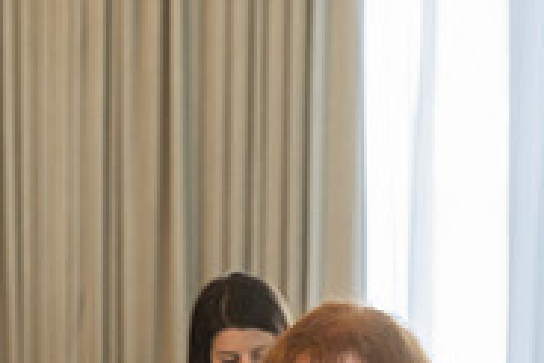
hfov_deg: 3.5
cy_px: 524
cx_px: 299
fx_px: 8801
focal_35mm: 582
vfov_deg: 2.4
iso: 1250
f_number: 2.8
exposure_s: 1/125
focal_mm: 185
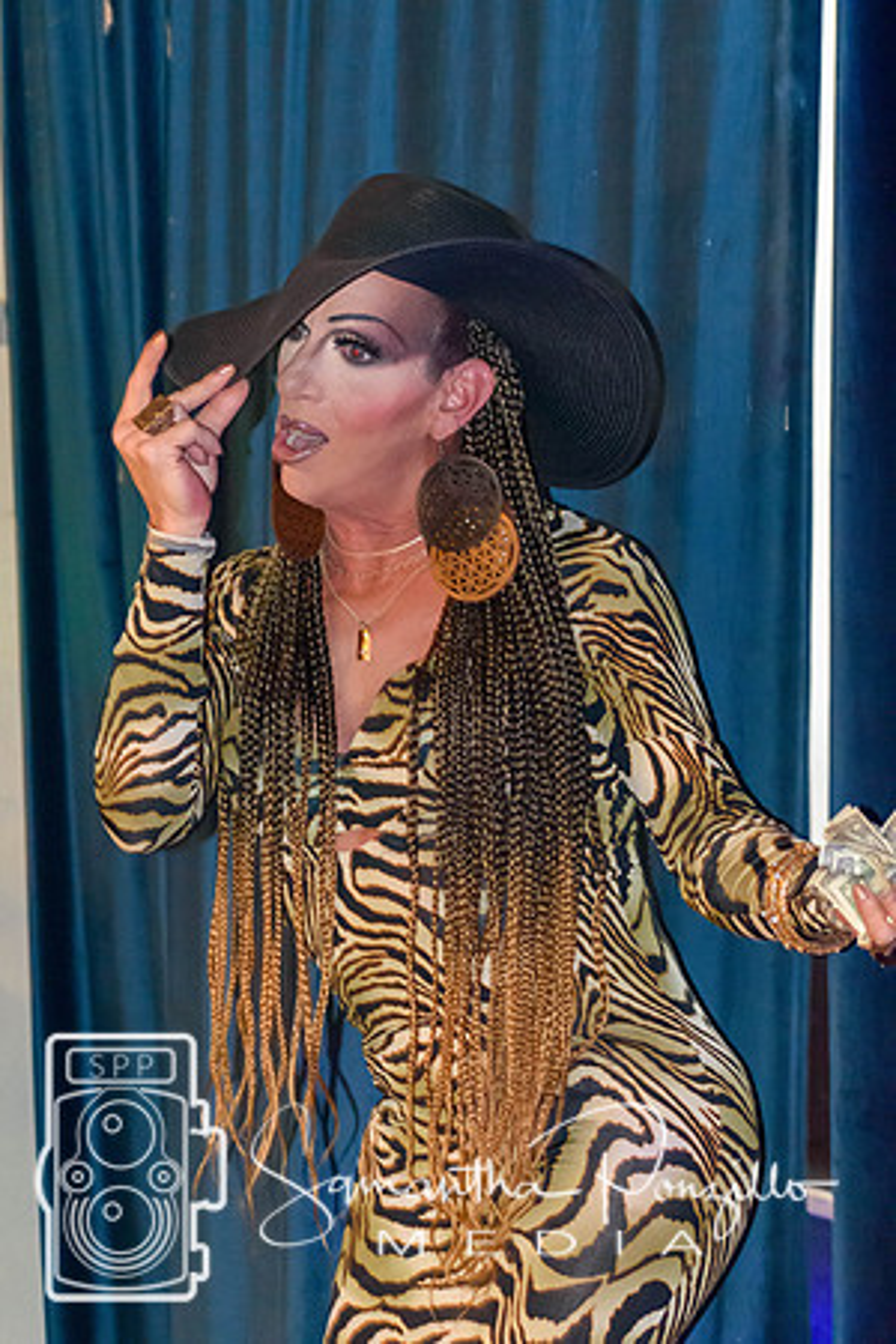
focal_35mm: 105
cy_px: 672
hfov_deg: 13.0
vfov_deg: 19.5
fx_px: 3920
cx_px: 448
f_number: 4.5
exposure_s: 1/60
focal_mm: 70
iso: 6400
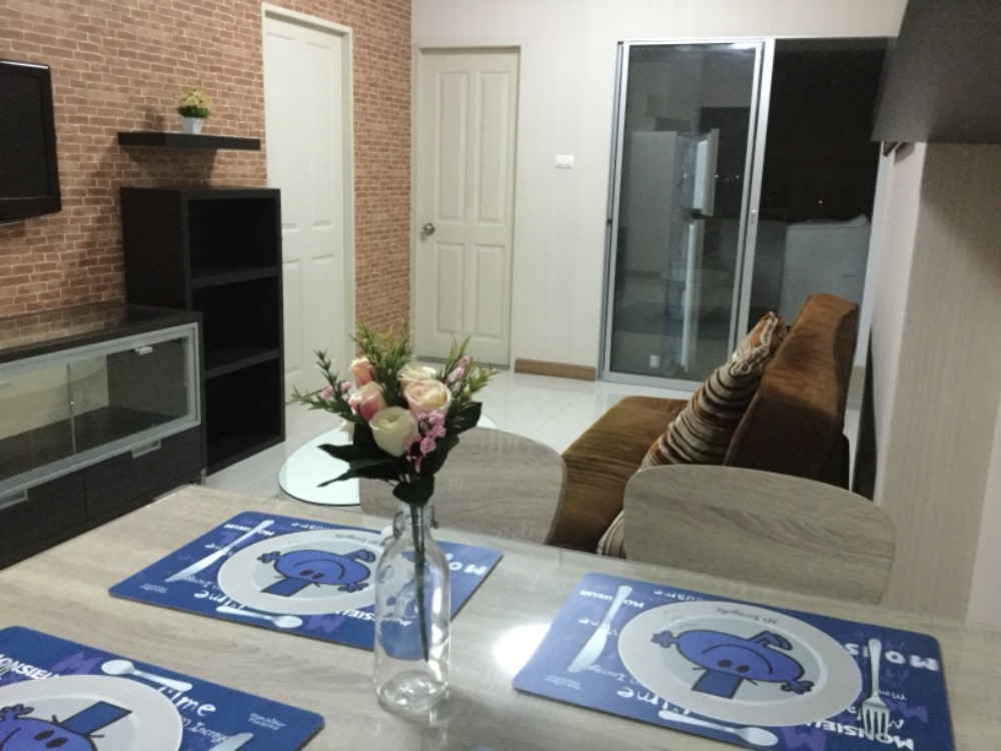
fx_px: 896
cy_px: 376
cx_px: 500
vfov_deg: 45.4
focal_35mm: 31
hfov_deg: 58.4
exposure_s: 1/17
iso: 500
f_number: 2.4
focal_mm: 3.3
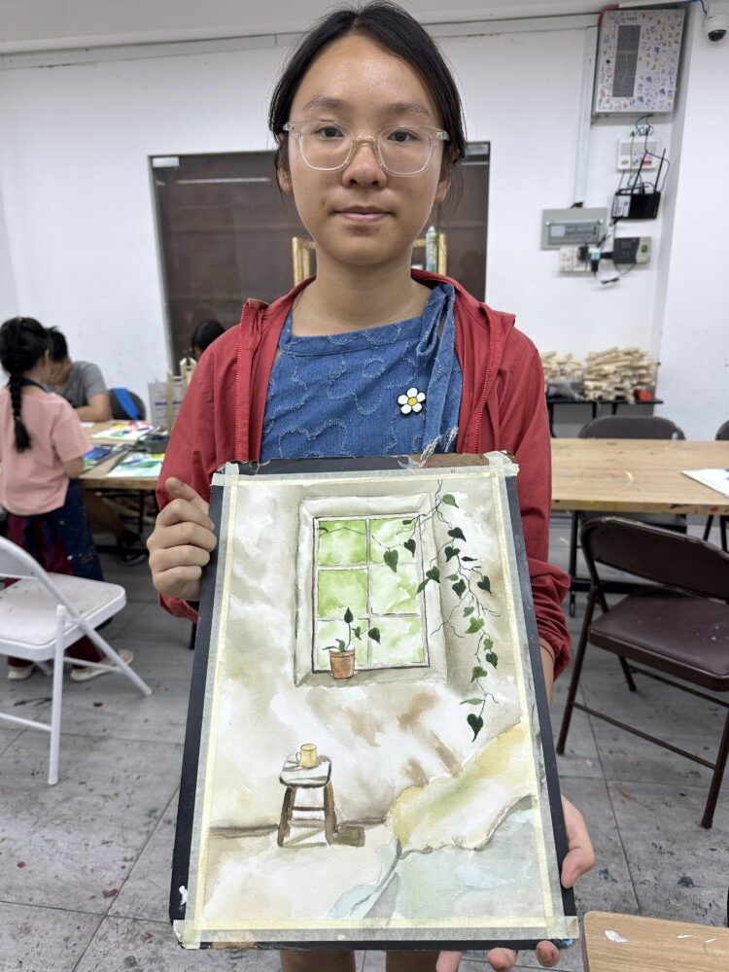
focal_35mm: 24
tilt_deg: -16.5
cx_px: 364
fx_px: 674
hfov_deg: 56.8
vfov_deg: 71.6
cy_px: 486
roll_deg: +0.0
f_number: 1.78
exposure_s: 1/164
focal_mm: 6.86
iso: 64
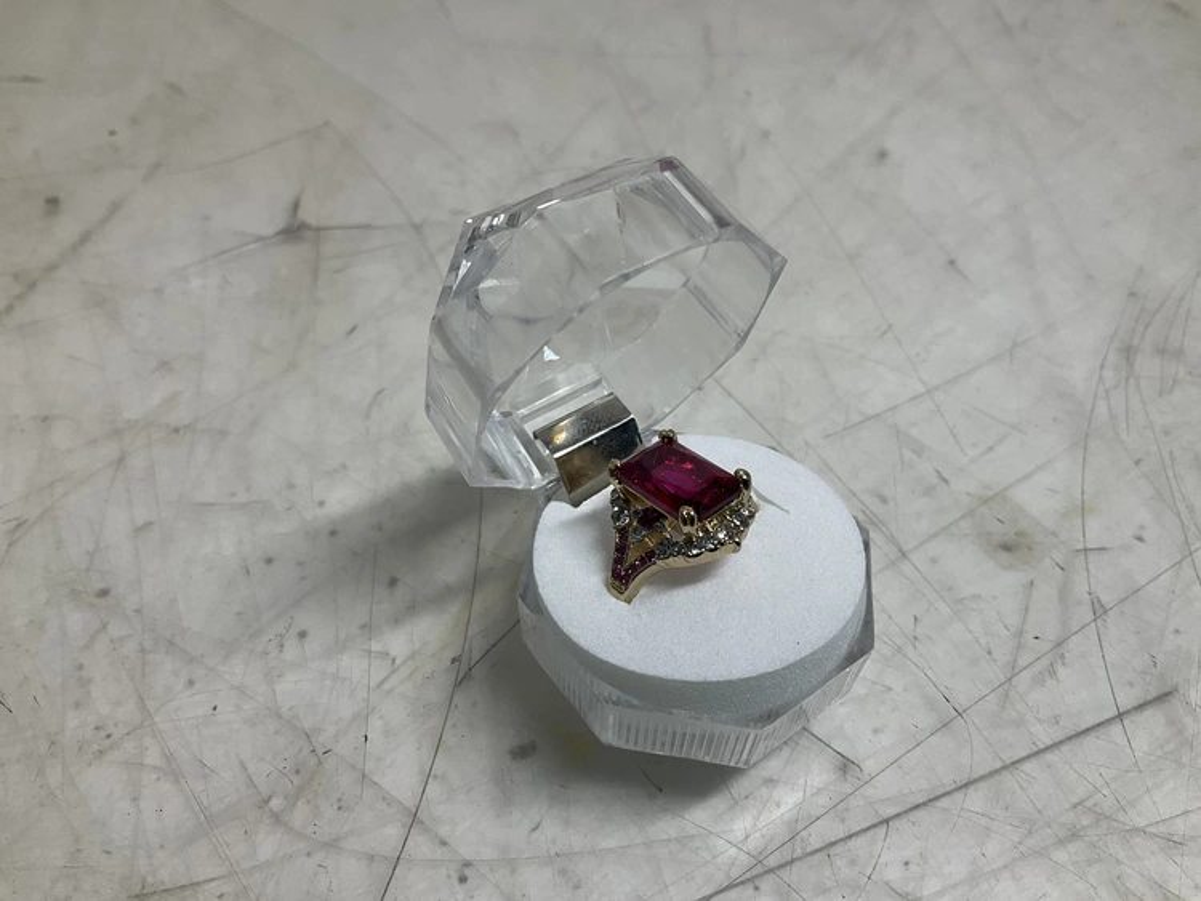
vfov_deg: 48.3
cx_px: 600
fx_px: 1006
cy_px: 450
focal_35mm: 29
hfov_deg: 61.6
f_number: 1.8
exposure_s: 1/120
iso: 40
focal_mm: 3
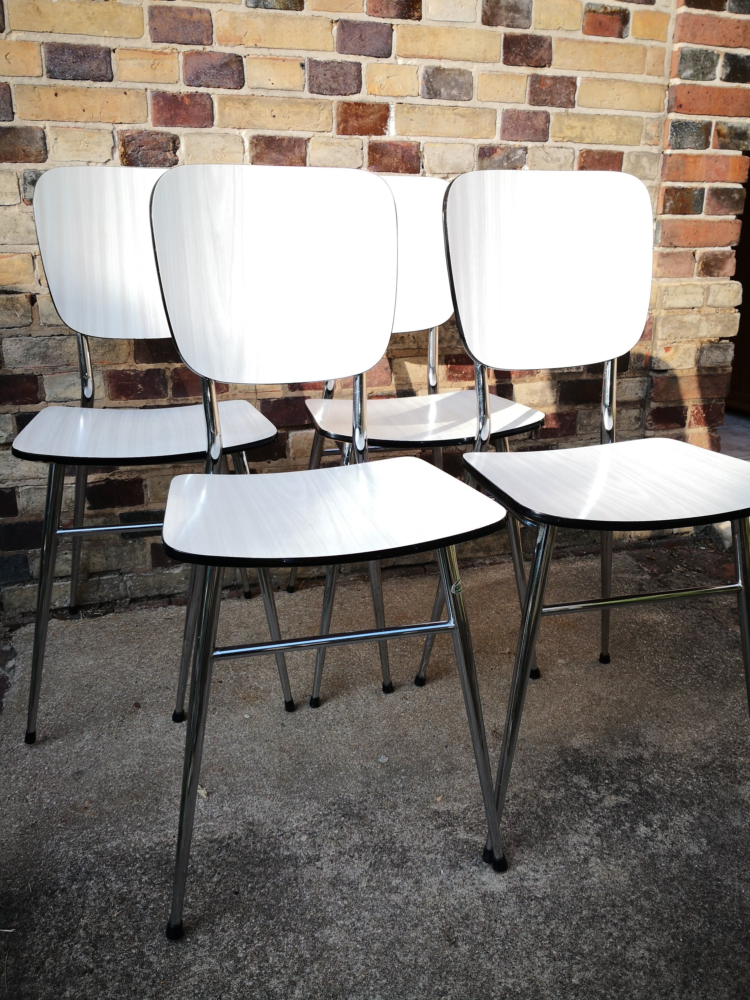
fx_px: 780
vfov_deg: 65.3
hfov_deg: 51.4
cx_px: 375
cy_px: 500
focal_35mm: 27
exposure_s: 1/548
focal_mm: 3.95
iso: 50
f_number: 1.6
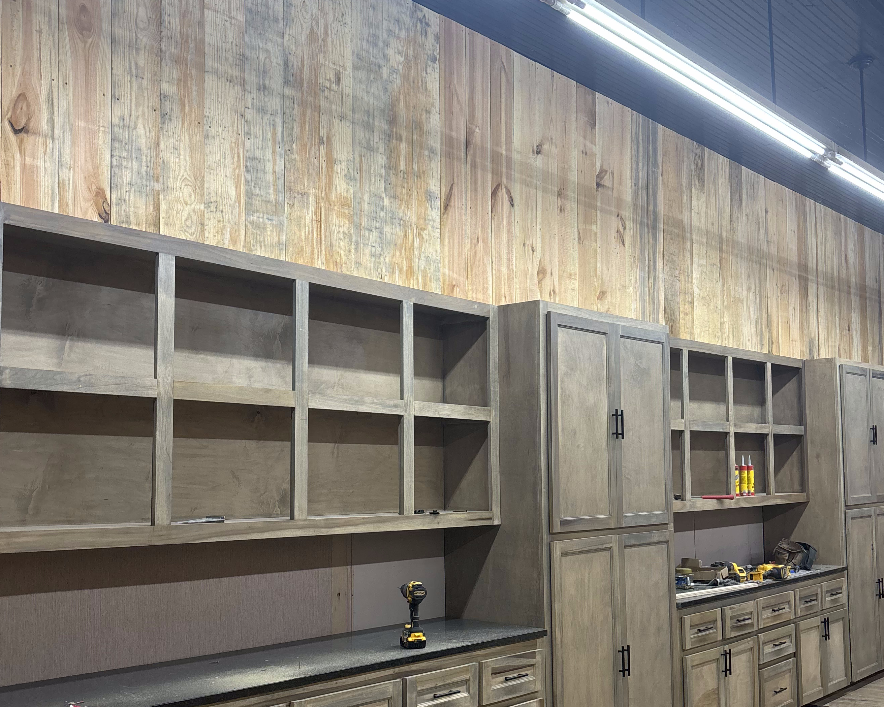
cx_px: 454
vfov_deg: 38.1
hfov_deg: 46.8
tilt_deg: +3.0
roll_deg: +0.8
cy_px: 406
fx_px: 1020
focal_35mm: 39
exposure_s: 1/120
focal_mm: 5.96
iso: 125
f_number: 1.6
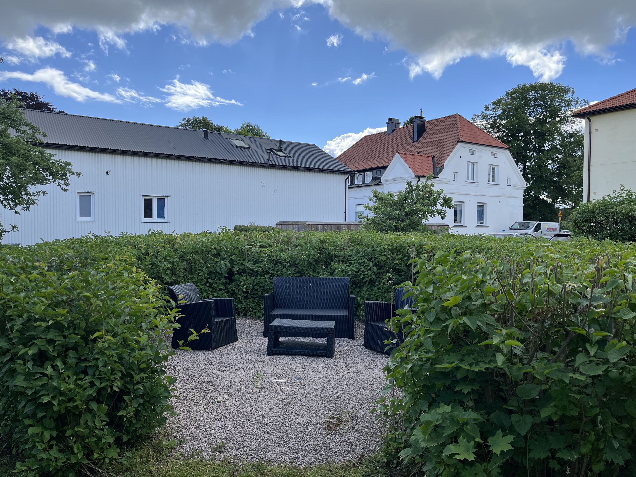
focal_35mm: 26
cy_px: 238
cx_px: 318
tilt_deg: -1.1
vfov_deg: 53.1
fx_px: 478
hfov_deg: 67.3
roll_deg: +0.3
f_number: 1.6
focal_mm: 5.1
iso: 50
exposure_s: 1/1776
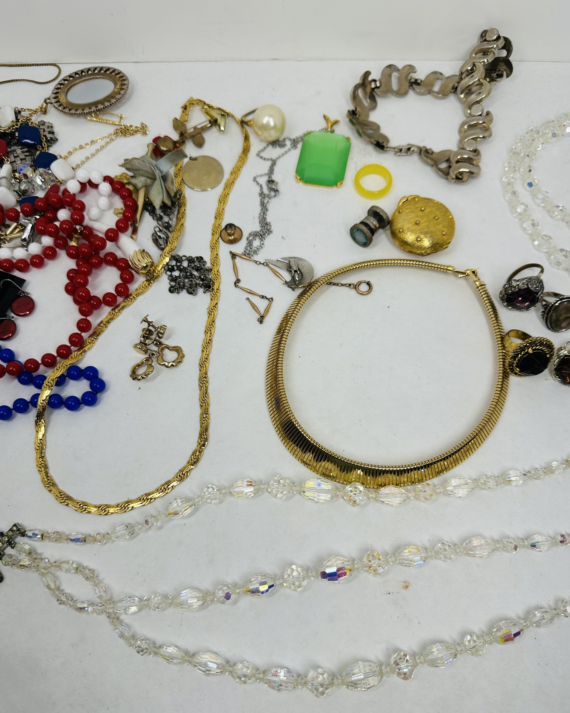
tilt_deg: -68.8
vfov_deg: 65.9
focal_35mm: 26
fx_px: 548
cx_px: 285
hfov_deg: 54.9
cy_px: 385
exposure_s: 1/1541
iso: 80
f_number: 1.78
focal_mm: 6.86
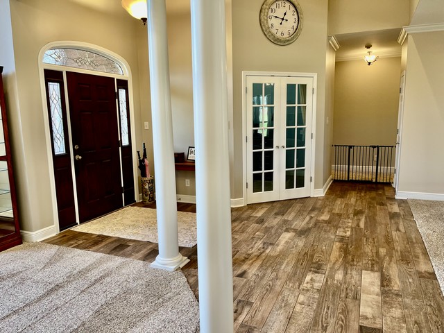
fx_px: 333
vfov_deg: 53.1
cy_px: 166
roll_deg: +2.0
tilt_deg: -5.3
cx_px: 222
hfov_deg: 67.3
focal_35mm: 26
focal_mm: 5.1
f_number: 1.6
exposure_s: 1/60
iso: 64
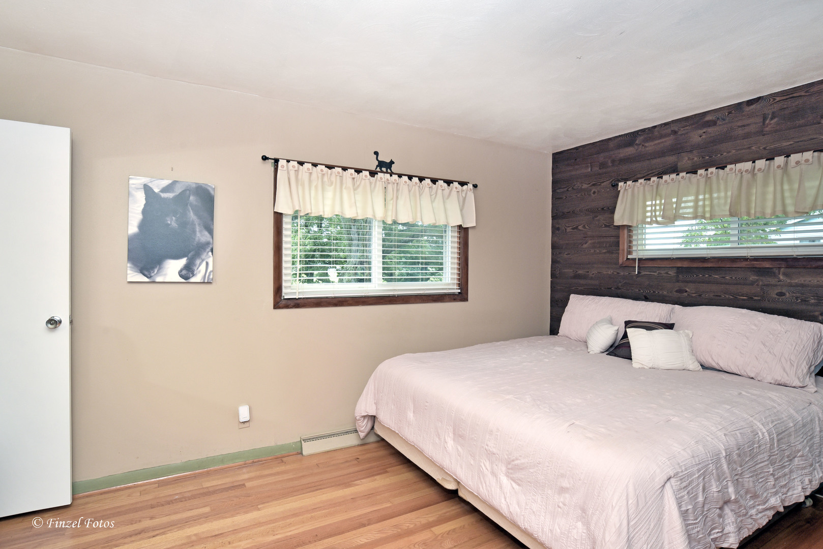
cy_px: 274
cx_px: 412
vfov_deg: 67.4
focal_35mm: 18
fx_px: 412
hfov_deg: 90.0
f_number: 8
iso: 400
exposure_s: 1/60
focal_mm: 18
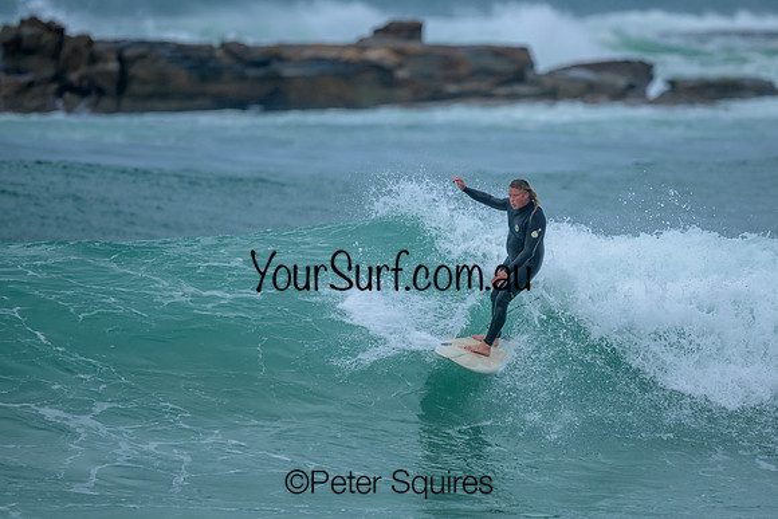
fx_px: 19586
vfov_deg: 1.5
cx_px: 422
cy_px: 231
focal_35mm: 906
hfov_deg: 2.3
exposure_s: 1/2000
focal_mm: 800
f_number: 6.3
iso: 320
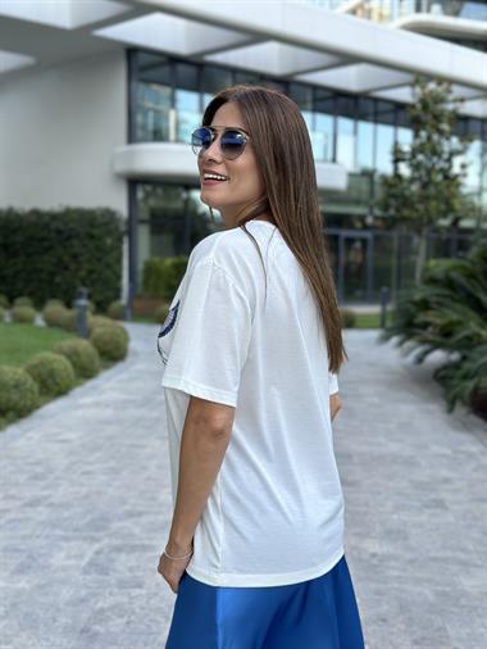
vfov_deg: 39.6
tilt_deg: -4.2
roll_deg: -1.6
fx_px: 900
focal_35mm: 48
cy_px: 324
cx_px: 244
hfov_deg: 30.3
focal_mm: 6.86
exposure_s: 1/437
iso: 80
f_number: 1.78
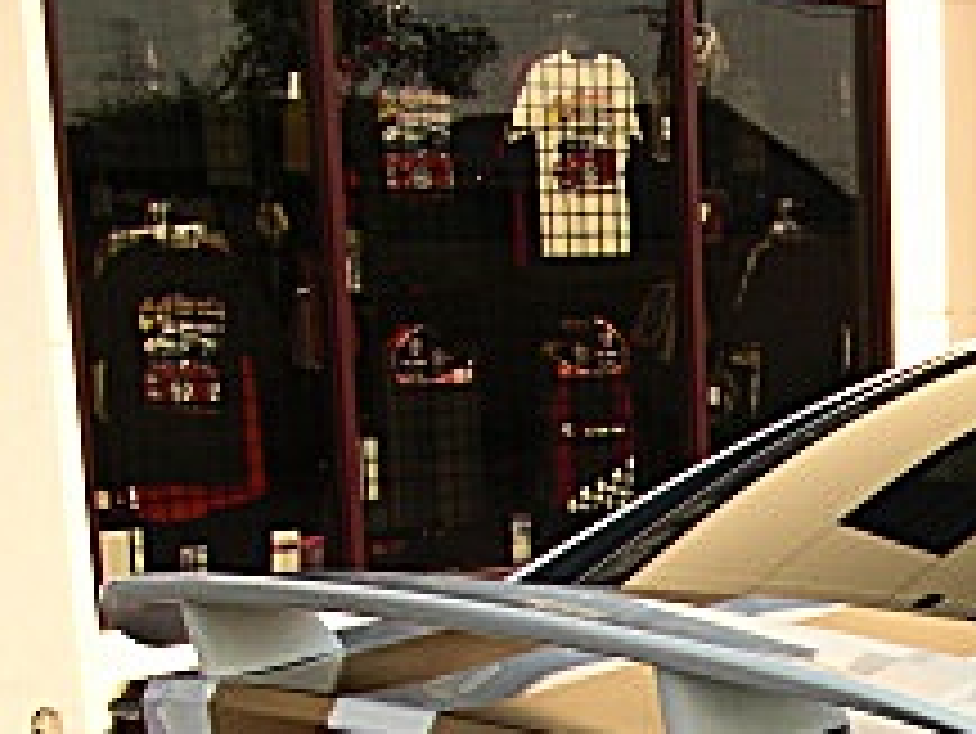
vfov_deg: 13.3
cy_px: 1058
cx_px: 1358
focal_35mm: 106
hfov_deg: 17.1
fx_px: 2990
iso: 50
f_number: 2.8
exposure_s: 1/400
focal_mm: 6.3
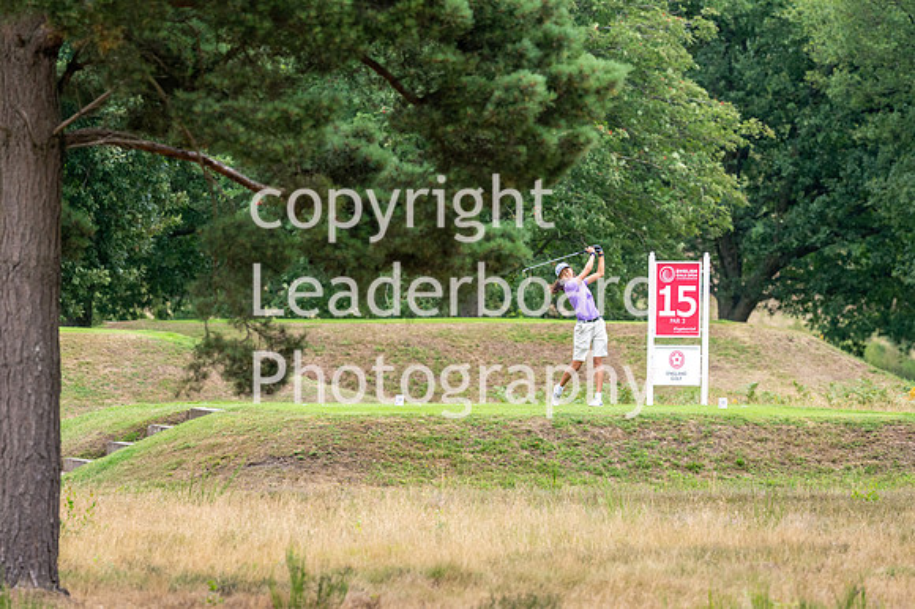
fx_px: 11431
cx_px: 458
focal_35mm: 450
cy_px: 304
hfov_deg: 4.6
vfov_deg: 3.1
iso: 400
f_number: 5
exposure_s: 1/800
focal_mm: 300
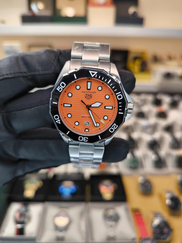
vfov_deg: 71.6
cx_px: 91
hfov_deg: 56.8
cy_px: 122
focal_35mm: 24
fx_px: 168
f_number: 1.9
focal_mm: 6.92
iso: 50
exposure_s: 1/115
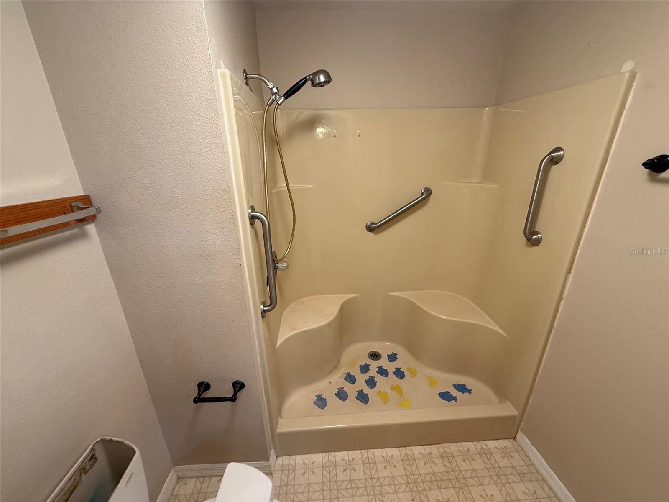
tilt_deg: -16.2
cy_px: 251
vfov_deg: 85.7
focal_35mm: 14
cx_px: 334
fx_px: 271
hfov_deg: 102.1
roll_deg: +0.2
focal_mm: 2.22
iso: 160
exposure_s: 1/120
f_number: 2.2
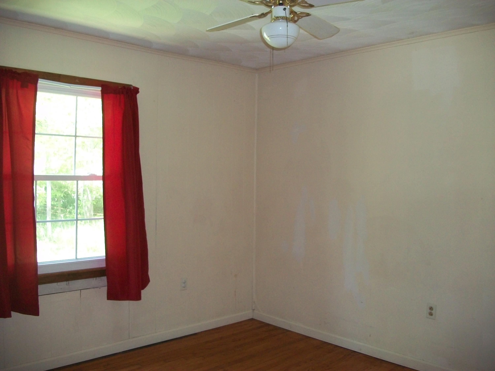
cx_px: 248
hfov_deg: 56.8
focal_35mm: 32
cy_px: 186
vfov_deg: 44.2
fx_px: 458
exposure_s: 1/30
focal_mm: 5.7
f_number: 2.9
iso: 160
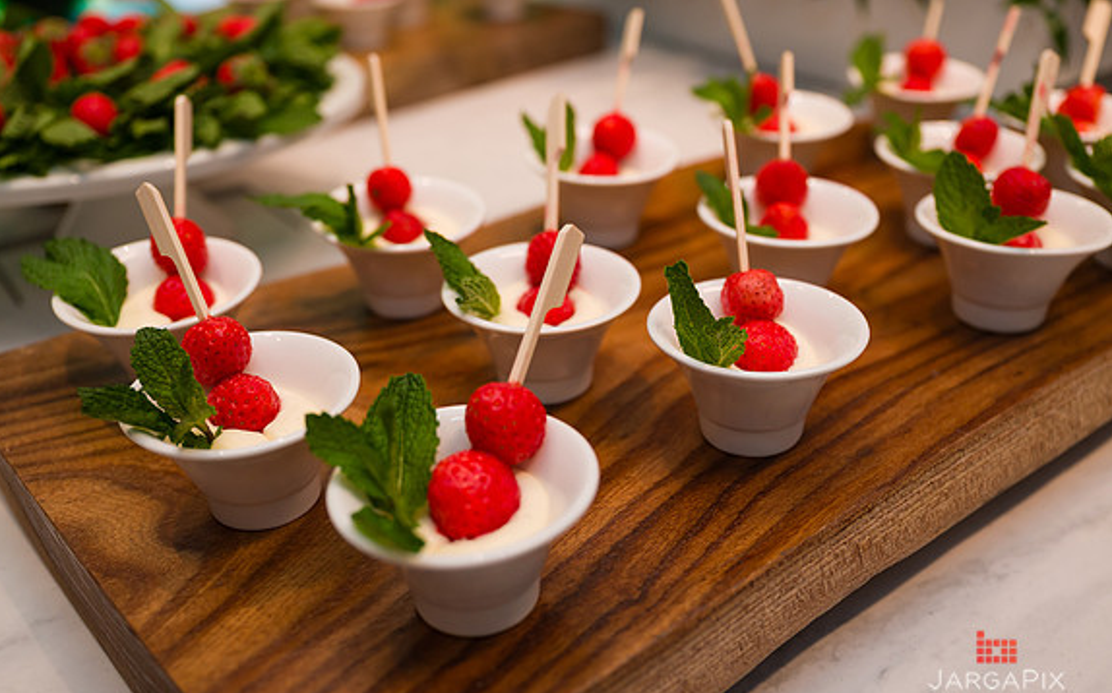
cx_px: 554
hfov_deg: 55.4
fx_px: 1060
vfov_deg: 36.2
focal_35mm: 35
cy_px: 361
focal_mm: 32.5
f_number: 3.2
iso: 400
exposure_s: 1/160
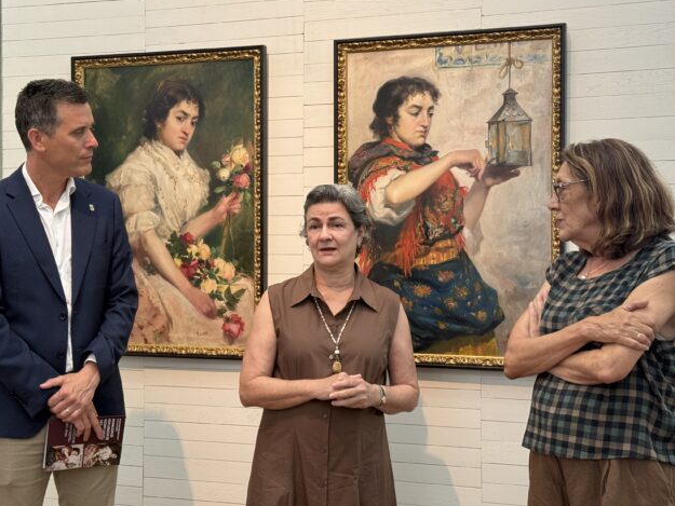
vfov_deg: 24.8
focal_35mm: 59
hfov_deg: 32.7
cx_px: 310
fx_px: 1151
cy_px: 236
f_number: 1.78
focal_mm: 6.76
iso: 160
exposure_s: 1/50
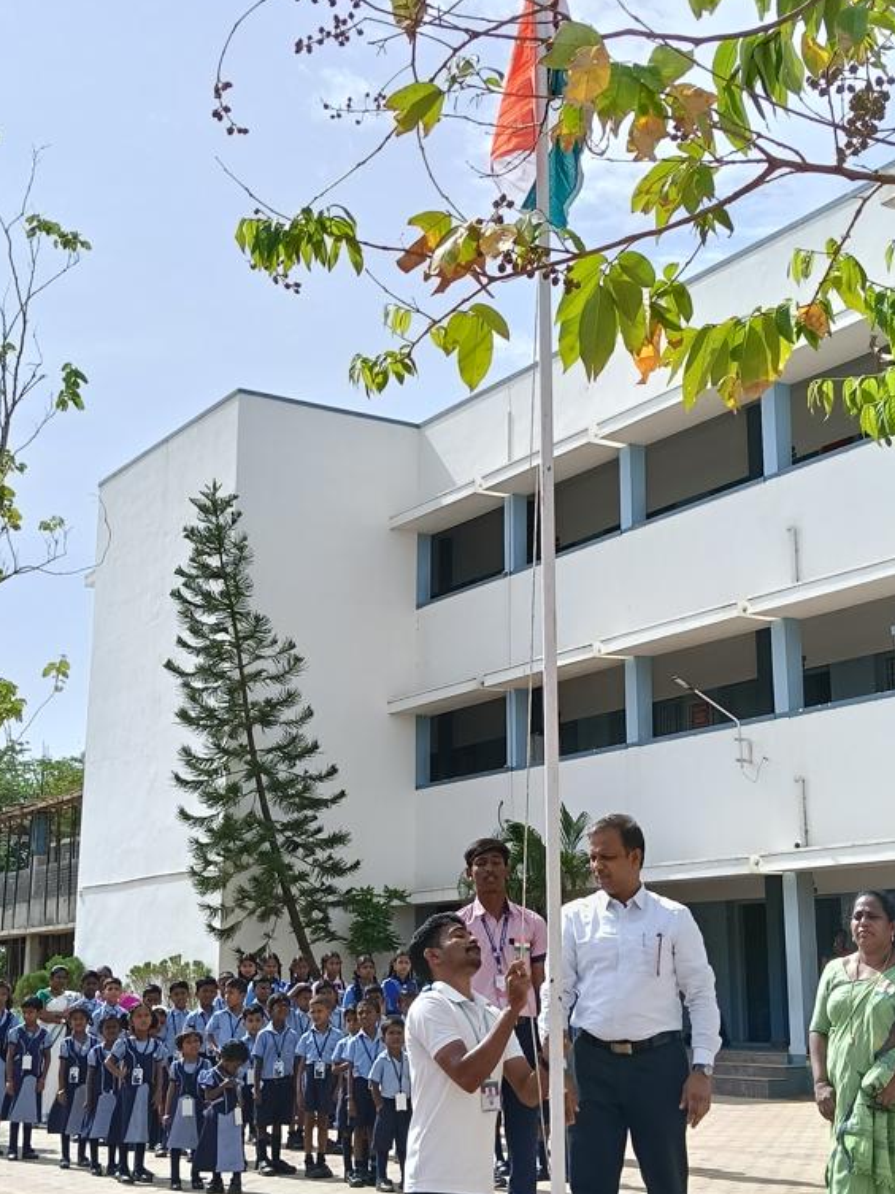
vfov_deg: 39.7
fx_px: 1655
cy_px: 592
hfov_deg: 30.3
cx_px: 451
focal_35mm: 48
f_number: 1.8
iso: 50
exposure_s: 1/446
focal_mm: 3.98
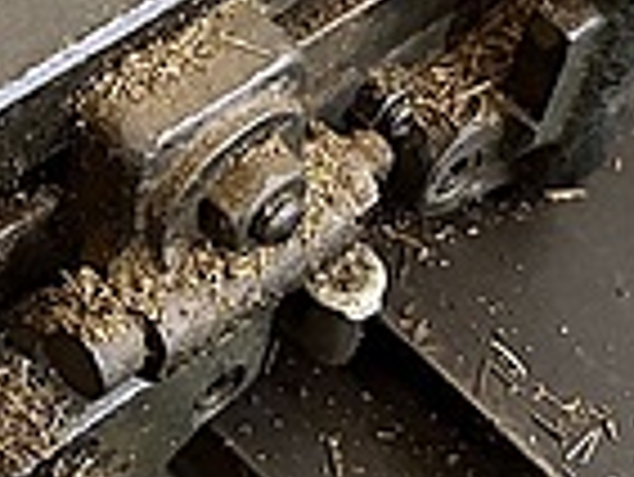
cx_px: -99
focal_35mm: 118
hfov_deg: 16.1
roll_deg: -2.2
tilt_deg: -40.4
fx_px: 2163
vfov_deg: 12.0
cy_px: -261
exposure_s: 1/35
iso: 640
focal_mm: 5.96
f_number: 1.6
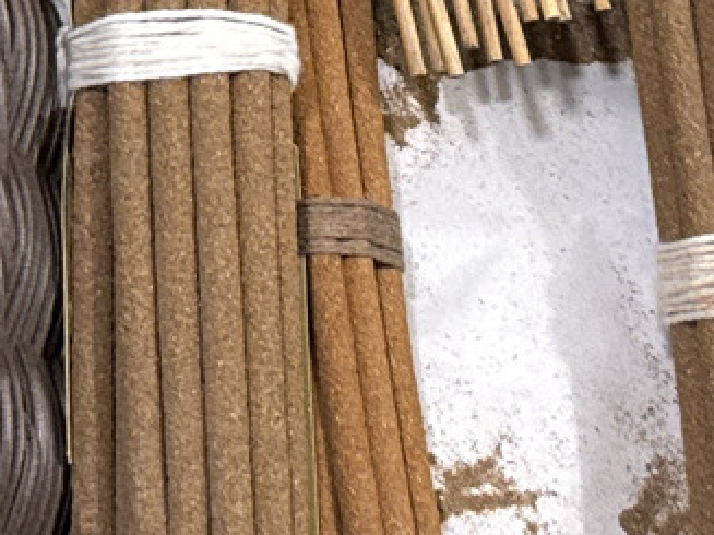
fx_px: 3031
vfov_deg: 9.6
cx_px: -98
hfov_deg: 13.1
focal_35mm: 147
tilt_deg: -63.8
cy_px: -426
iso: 320
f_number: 1.78
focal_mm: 6.76
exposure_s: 1/50
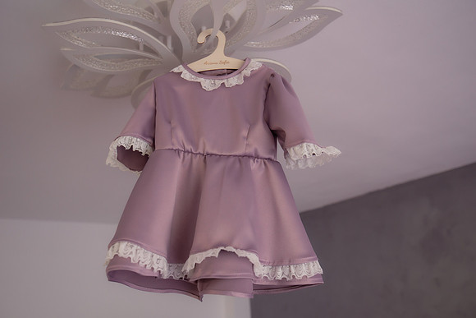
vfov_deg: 43.6
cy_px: 159
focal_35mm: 30
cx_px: 238
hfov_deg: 61.9
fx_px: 397
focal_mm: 30
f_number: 4
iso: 640
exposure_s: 1/200
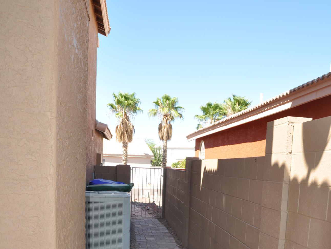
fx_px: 382
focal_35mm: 40
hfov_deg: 46.8
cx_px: 166
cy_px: 242
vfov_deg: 33.3
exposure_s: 1/200
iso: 200
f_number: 8
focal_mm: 18
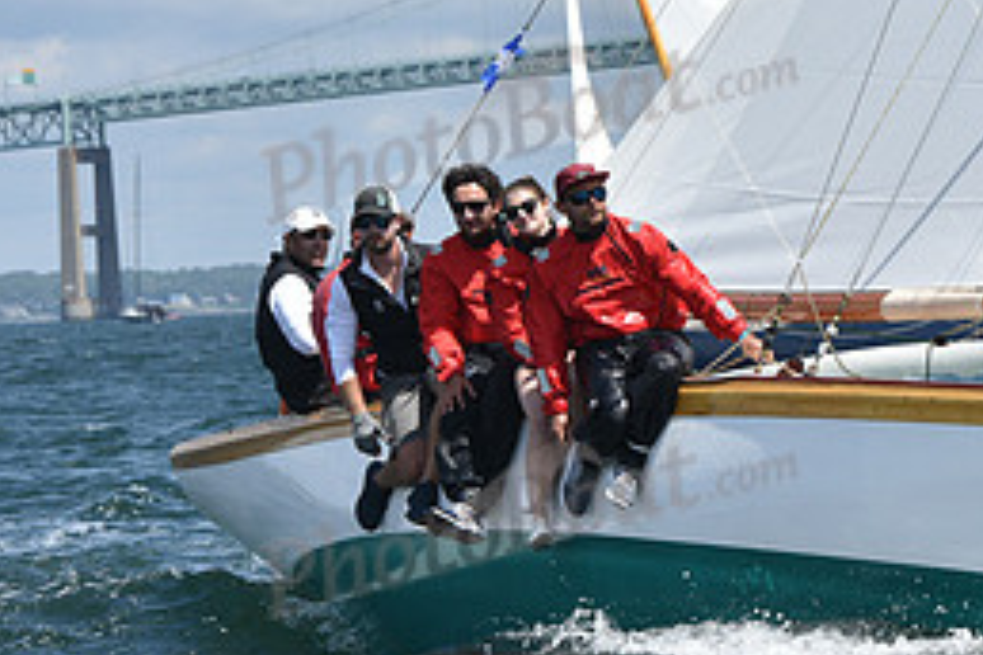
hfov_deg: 7.5
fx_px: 7481
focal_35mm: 274
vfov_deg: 5.0
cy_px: 268
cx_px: 998
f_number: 7.1
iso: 250
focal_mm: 122
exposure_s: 1/1250
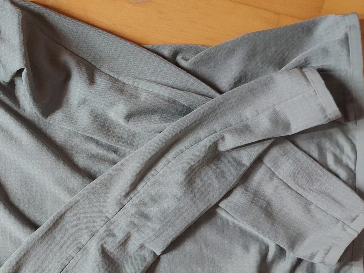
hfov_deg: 37.7
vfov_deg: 30.7
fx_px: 494
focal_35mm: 47
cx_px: 35
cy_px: 178
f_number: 1.75
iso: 713
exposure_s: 1/33.3
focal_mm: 5.25
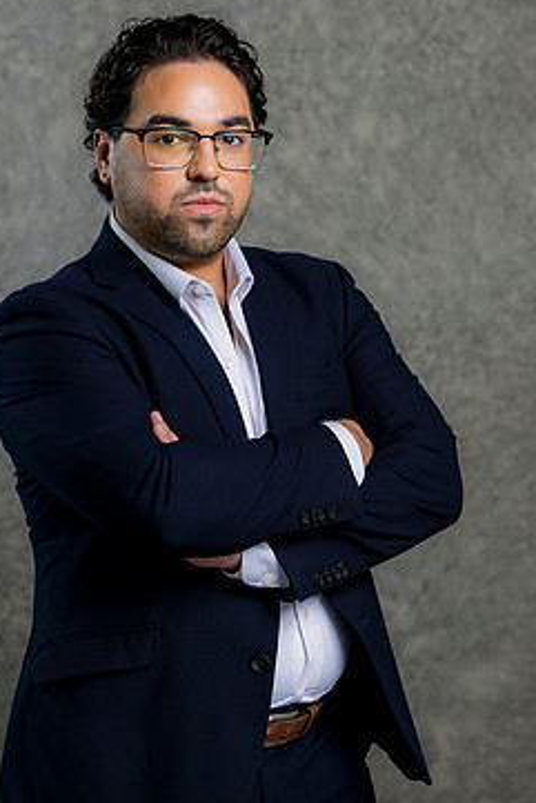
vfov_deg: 19.3
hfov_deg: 12.9
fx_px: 2365
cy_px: 396
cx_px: 247
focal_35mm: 106
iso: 125
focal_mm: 85
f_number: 5
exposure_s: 1/200
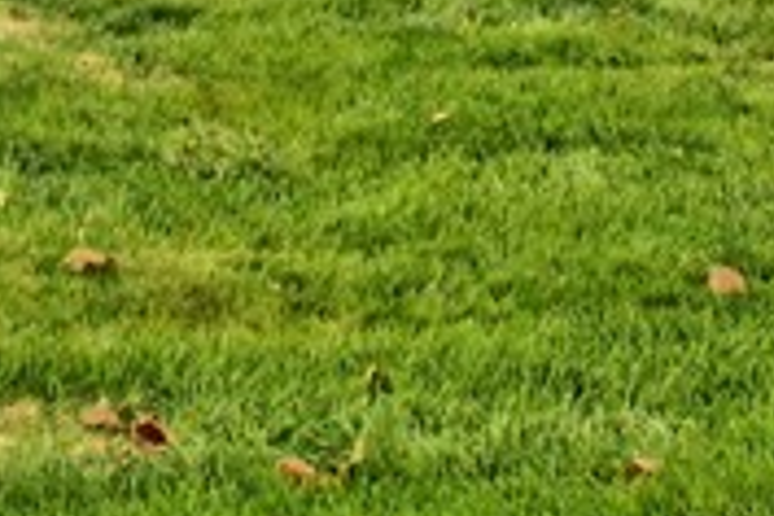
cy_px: -676
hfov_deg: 19.3
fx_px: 2173
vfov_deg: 11.5
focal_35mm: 101
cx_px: -85
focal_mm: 11
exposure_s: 1/160
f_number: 5.6
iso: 100
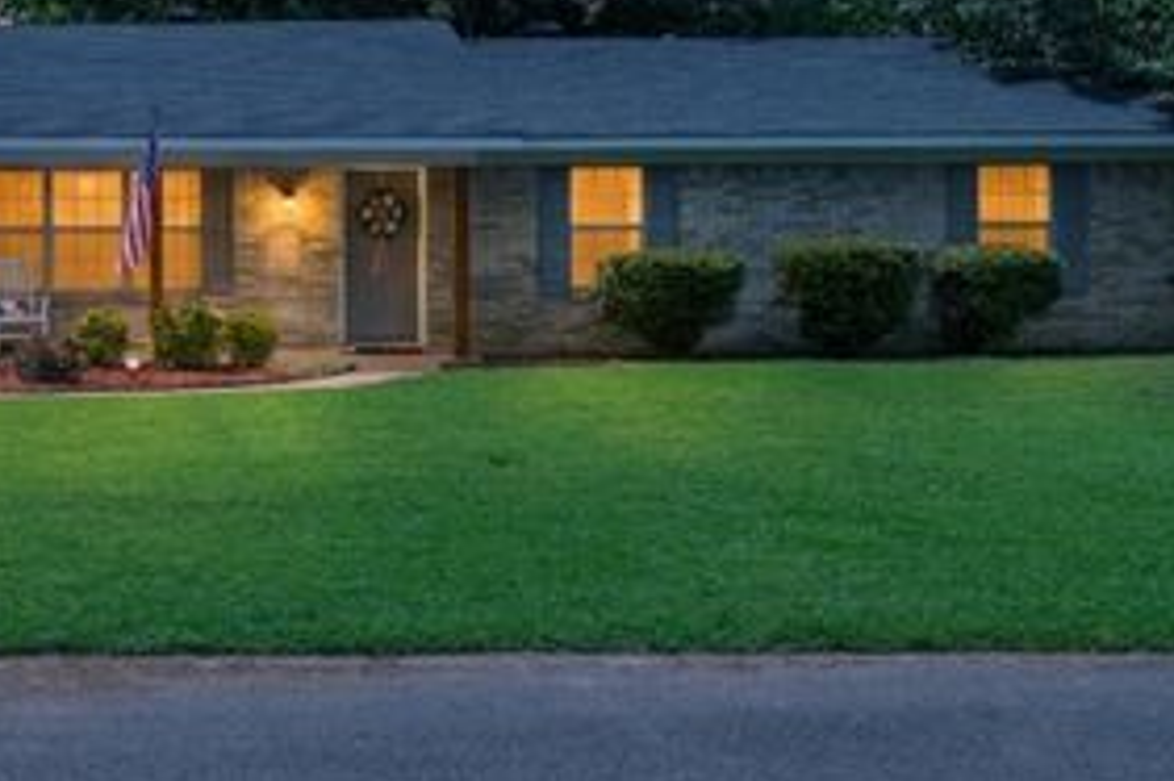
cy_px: 228
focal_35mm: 48
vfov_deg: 27.8
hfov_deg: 39.2
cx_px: 196
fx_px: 1564
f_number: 9
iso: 250
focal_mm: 18
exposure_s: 1/125
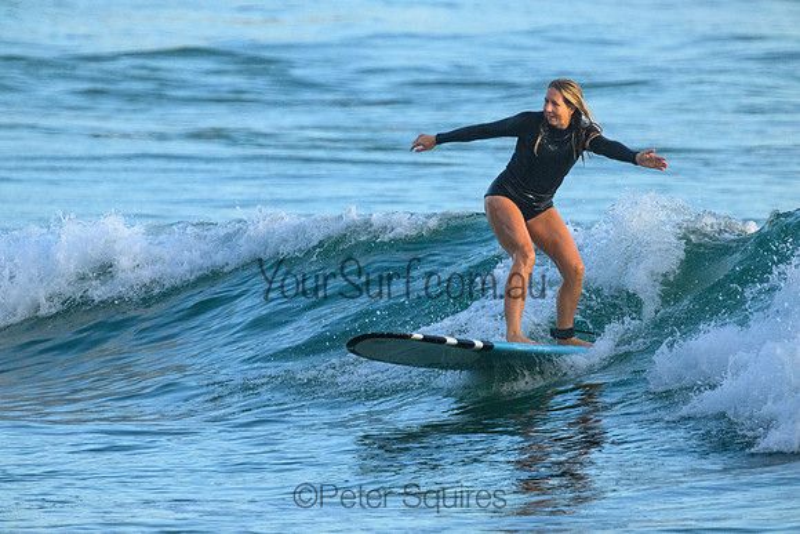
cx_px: 400
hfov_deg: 2.6
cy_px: 267
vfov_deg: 1.7
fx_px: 17781
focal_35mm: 800
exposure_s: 1/2000
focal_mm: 800
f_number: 11
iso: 5600
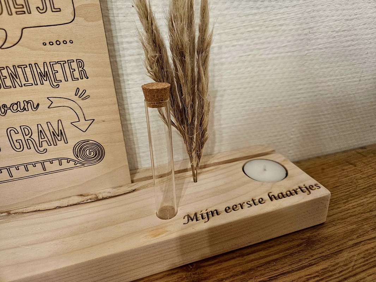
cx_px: 188
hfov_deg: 73.9
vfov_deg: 58.9
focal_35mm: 23
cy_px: 141
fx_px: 250
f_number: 1.8
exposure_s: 1/100
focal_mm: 5.4
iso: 320
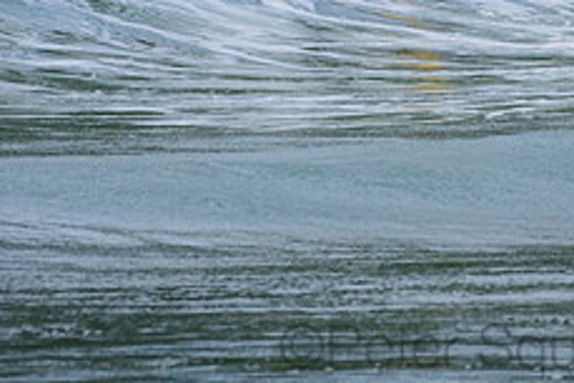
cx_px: 474
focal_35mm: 1899
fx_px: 30296
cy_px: -69
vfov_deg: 0.7
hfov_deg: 1.1
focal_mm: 500
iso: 450
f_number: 5.6
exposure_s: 1/2000
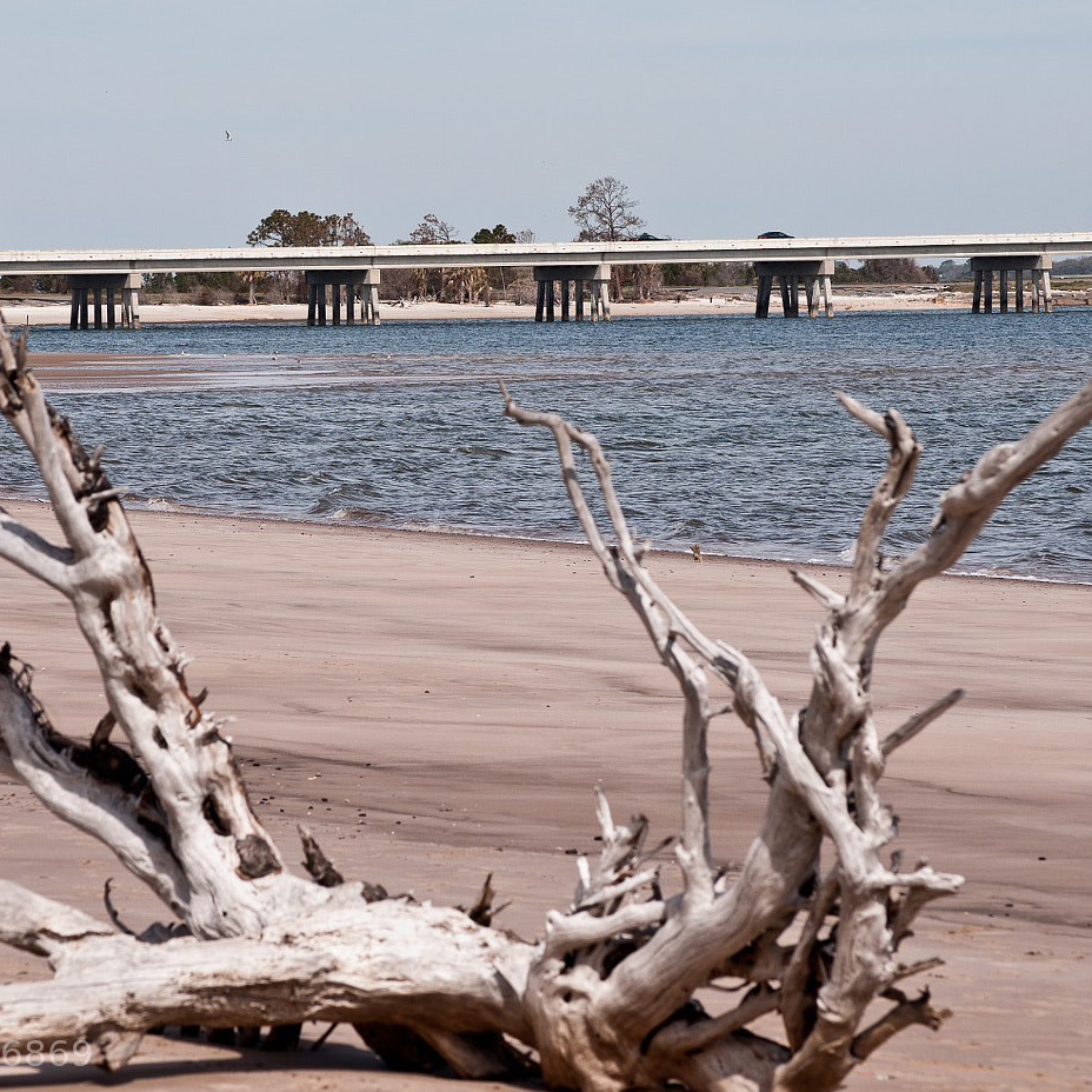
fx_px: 7209
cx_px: 418
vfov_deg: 8.7
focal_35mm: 202
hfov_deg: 8.7
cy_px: 521
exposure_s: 1/320
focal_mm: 92
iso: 200
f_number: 8
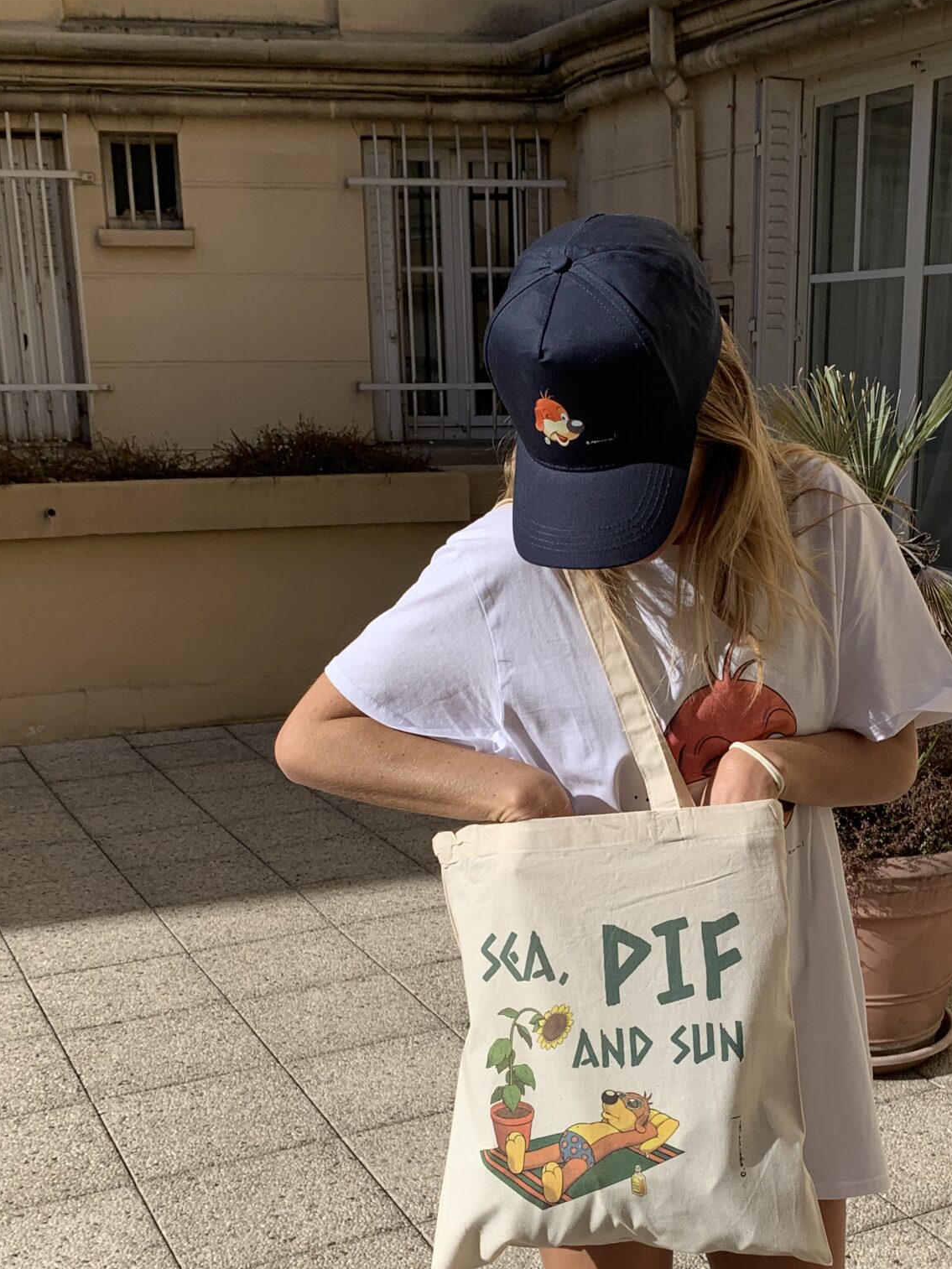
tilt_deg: -17.8
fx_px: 1613
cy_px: 893
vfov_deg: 42.1
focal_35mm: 44
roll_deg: +0.3
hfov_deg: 32.6
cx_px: 626
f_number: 1.8
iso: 25
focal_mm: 4.25
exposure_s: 1/3650
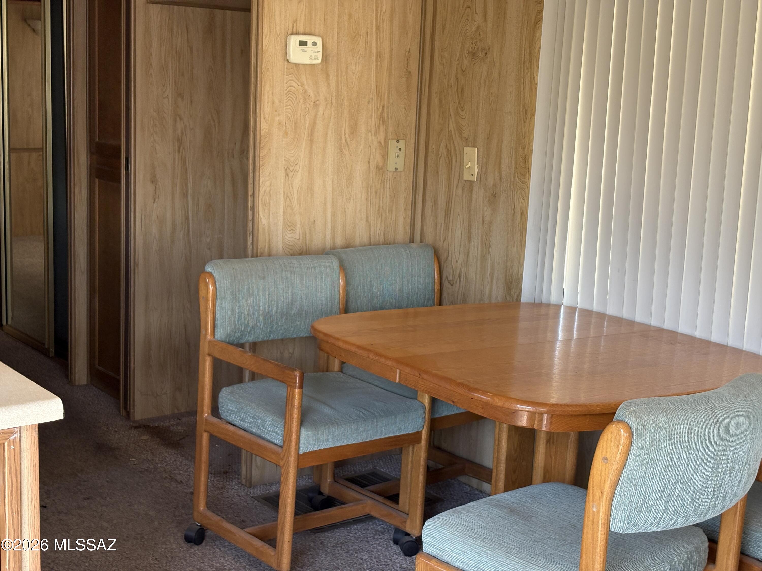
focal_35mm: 52
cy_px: 286
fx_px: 1145
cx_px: 381
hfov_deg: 36.8
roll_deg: -3.6
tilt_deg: -10.3
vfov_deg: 28.0
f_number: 1.6
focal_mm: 5.96
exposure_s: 1/160
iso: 100
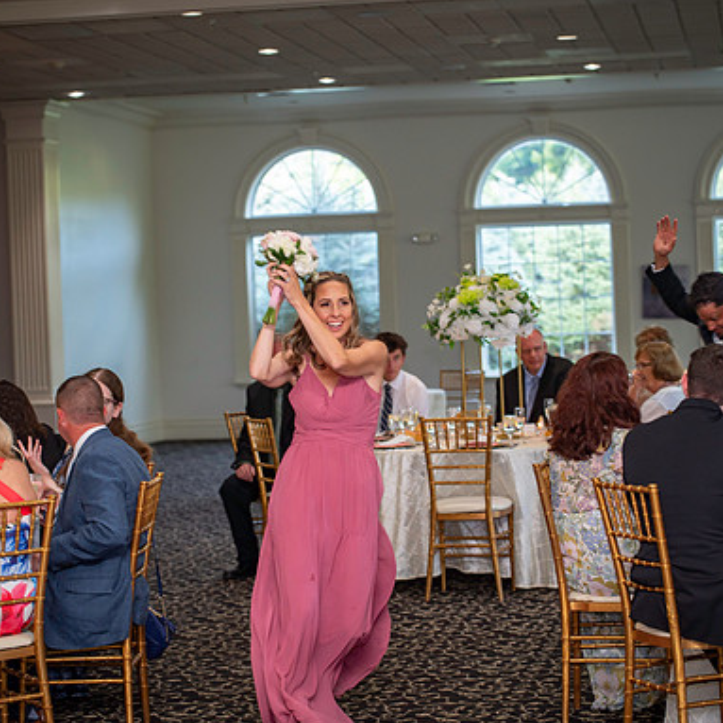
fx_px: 2127
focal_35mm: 90
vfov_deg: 19.3
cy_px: 362
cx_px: 368
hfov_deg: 19.3
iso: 800
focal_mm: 70
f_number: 2.8
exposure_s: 1/125
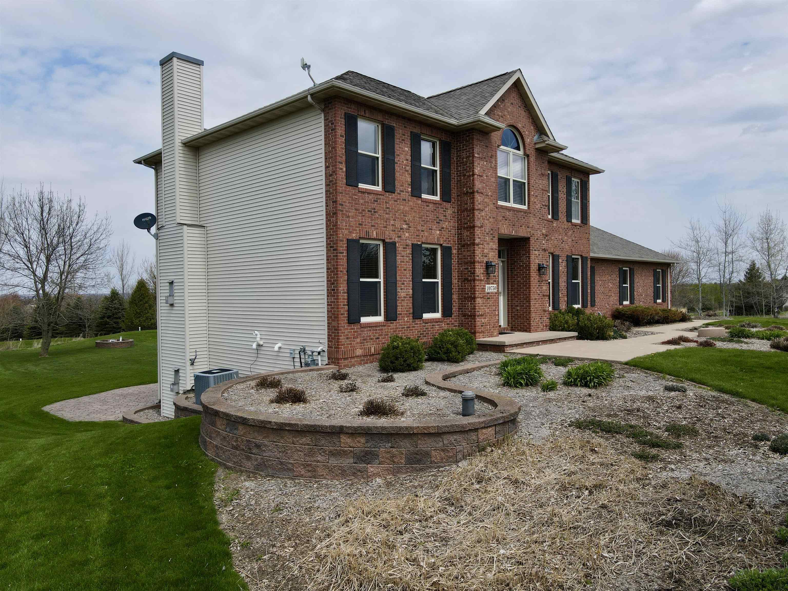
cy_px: 296
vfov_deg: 56.8
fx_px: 546
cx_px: 394
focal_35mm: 24
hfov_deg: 71.6
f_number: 2.8
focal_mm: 4.5
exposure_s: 1/1000
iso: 110
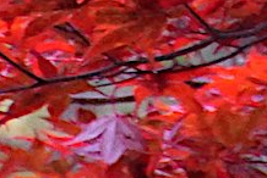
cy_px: -261
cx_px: 212
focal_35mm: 3113
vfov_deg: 0.4
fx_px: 23119
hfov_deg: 0.7
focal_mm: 280
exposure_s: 1/30
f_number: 6.3
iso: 3200
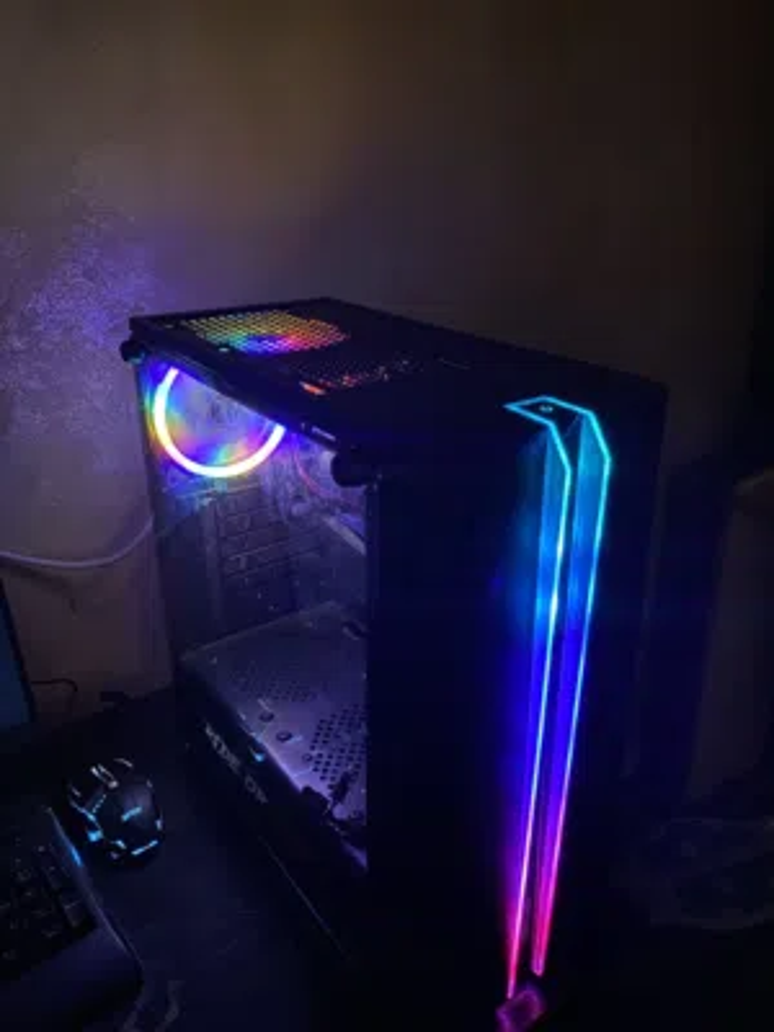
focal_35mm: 26
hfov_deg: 53.1
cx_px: 387
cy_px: 516
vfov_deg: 67.3
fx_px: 775
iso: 1000
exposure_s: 1/27
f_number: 1.8
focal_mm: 4.25
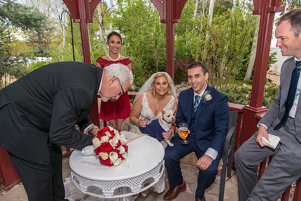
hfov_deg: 73.7
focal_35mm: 24
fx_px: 201
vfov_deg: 53.2
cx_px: 150
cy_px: 100
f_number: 4.5
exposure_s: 1/200
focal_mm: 24
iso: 400
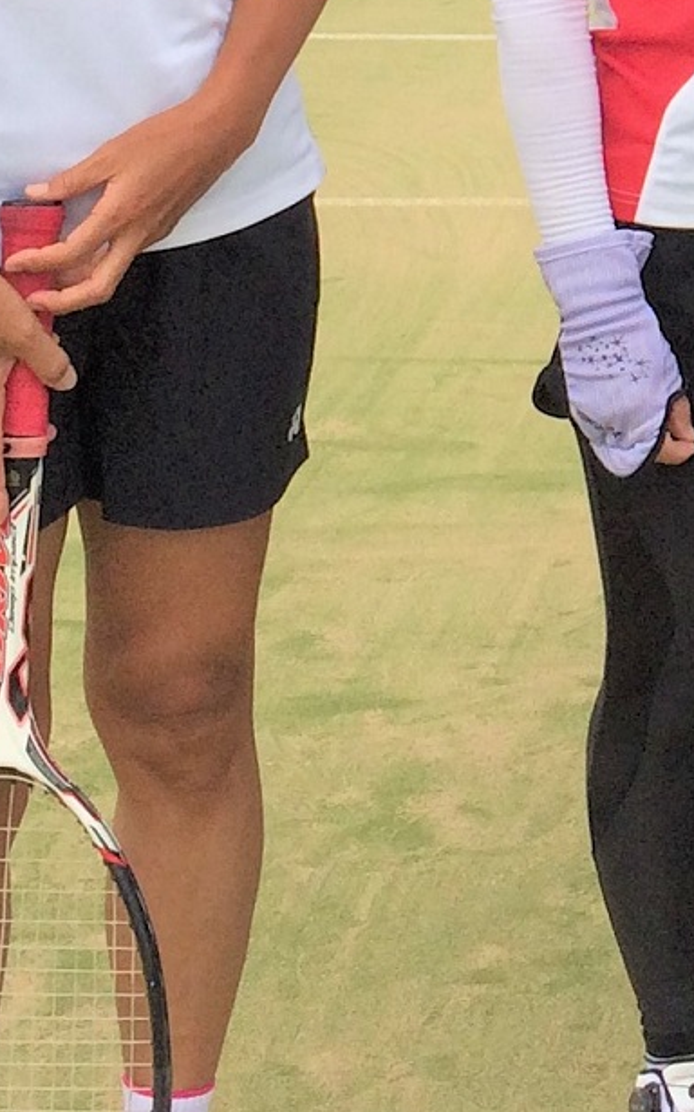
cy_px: 210
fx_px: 2725
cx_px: 1025
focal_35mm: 90
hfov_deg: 13.7
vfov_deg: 22.7
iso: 32
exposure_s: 1/2564
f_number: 2.2
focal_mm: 4.15
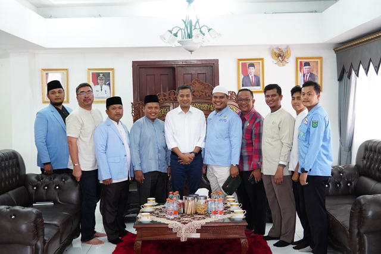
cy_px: 127
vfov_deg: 27.3
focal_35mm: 50
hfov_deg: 40.0
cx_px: 190
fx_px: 524
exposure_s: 1/80
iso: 3200
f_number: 4
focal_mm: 33
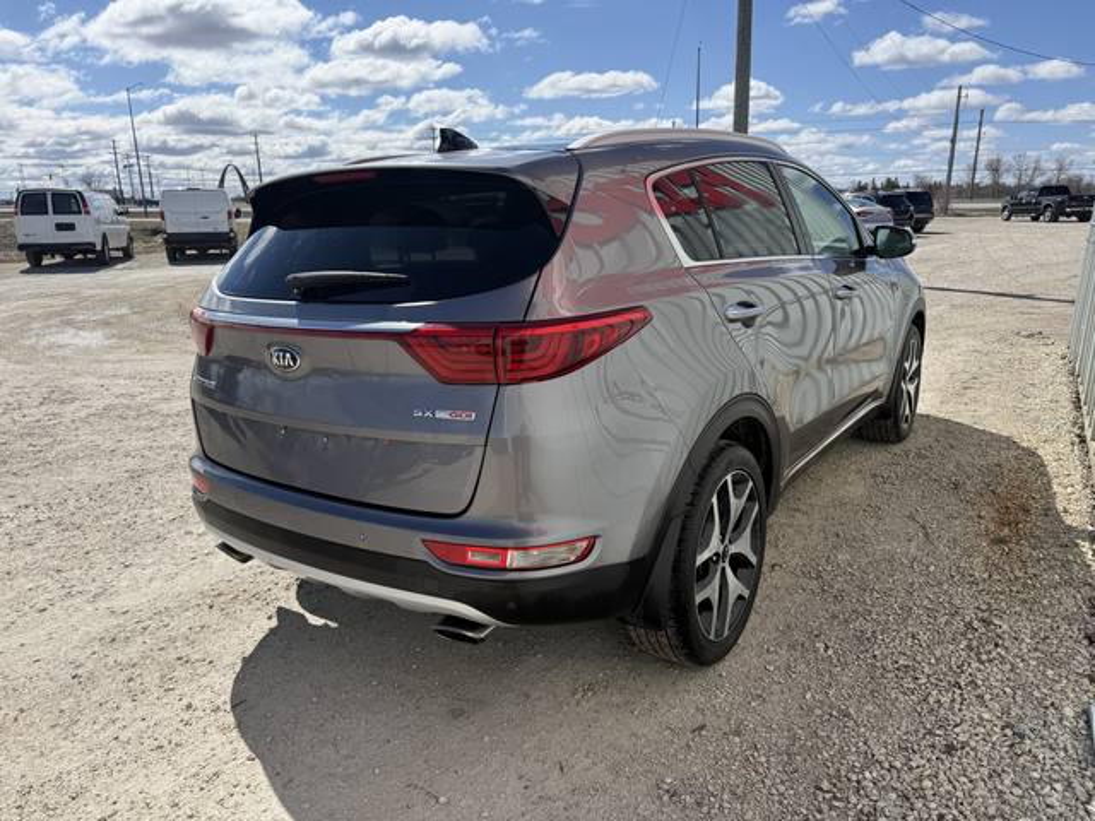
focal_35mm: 24
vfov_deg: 56.8
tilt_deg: -15.8
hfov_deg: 71.6
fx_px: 759
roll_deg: +0.1
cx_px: 548
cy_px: 410
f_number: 1.78
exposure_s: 1/6173
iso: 80
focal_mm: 6.76
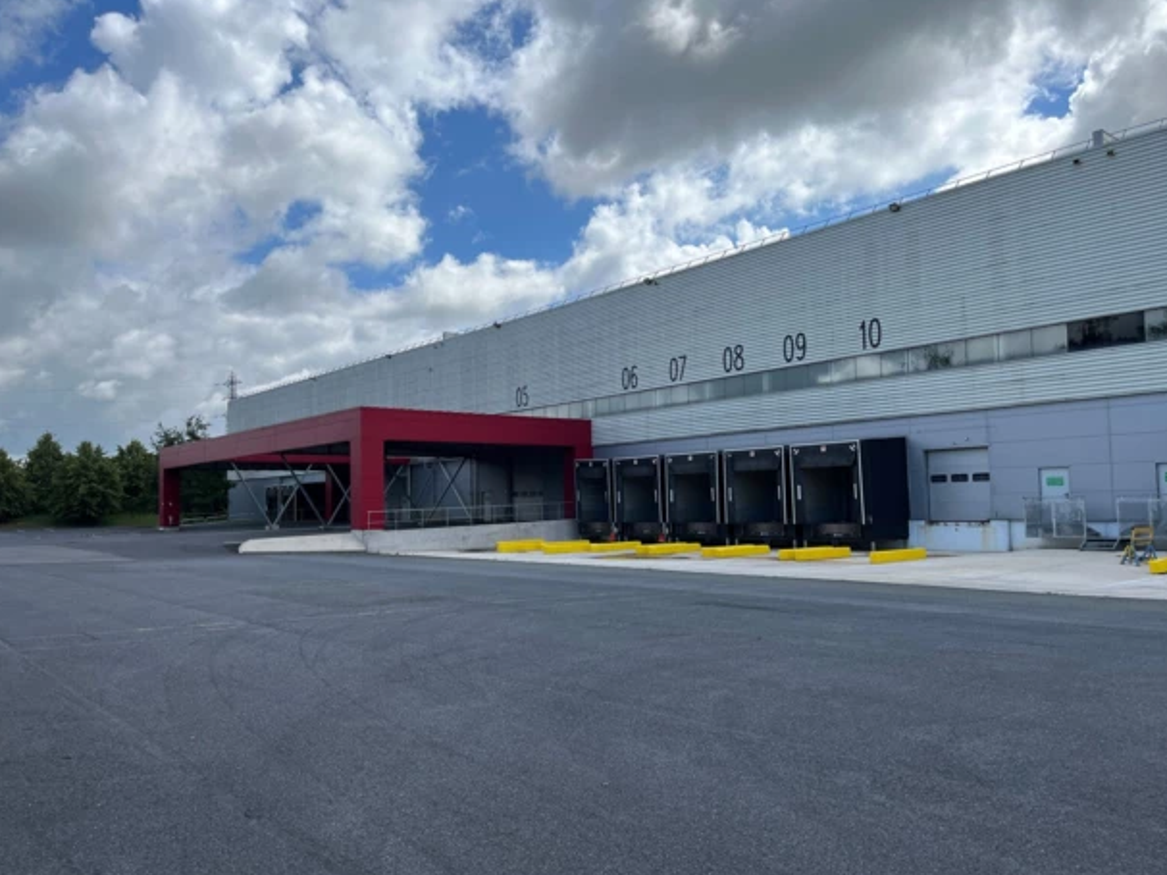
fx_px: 910
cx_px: 584
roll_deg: +1.3
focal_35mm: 27
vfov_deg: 51.3
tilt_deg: +3.0
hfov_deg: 65.3
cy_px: 449
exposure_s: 1/4016
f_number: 1.6
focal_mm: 5.1
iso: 50
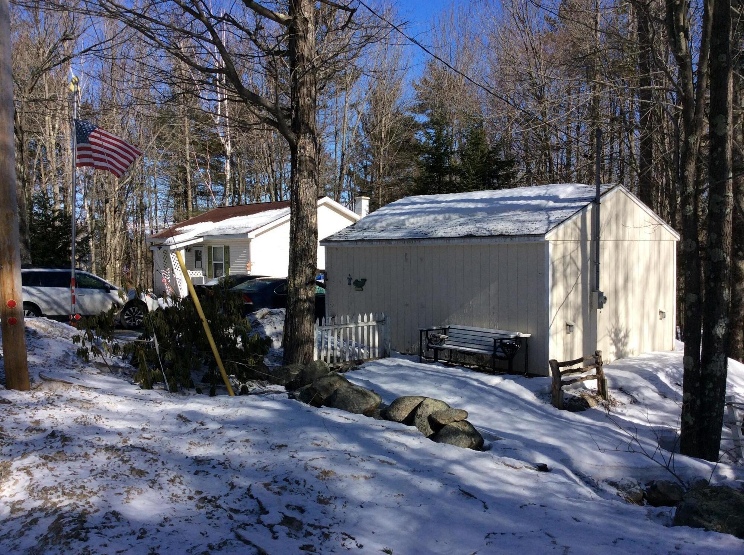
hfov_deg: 56.9
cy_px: 278
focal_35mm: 32
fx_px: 687
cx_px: 372
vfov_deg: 44.0
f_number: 2.4
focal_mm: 3.3
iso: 32
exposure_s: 1/1466
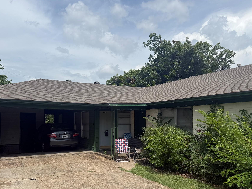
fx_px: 211
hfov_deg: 61.3
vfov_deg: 47.9
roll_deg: +0.6
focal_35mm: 29
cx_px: 106
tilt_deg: +2.3
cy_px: 113
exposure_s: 1/7353
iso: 80
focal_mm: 6.76
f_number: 1.78
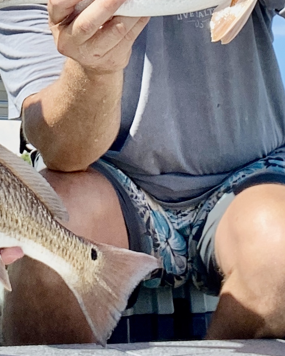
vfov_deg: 19.2
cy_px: -76
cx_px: 59
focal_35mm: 94
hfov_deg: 16.3
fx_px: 991
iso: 25
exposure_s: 1/684
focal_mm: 2.71
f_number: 2.2
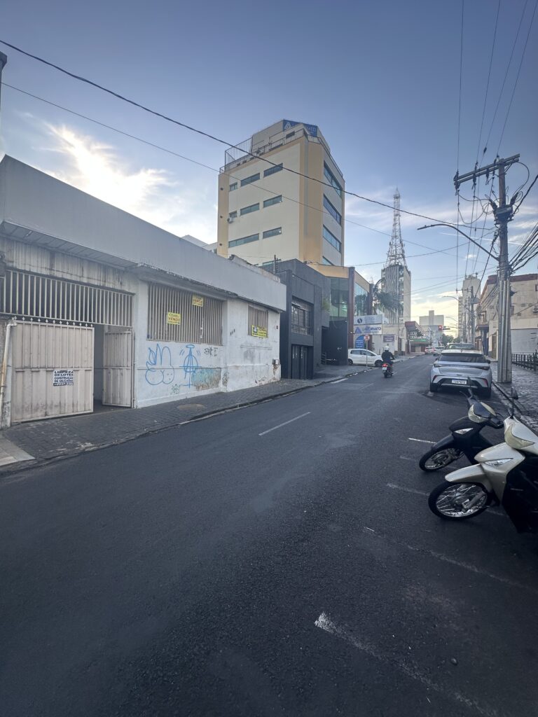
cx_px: 269
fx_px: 290
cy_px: 358
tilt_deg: +0.5
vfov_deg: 102.1
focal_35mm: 14
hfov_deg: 85.7
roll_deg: -0.3
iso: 40
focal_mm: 2.22
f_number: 2.2
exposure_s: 1/99
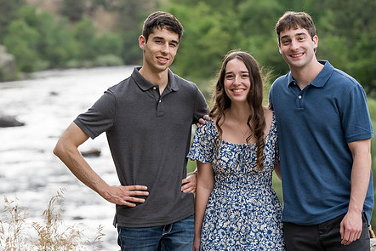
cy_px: 151
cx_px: 151
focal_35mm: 164
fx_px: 1713
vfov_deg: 8.4
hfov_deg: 12.5
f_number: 4.5
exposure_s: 1/200
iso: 800
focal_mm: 125
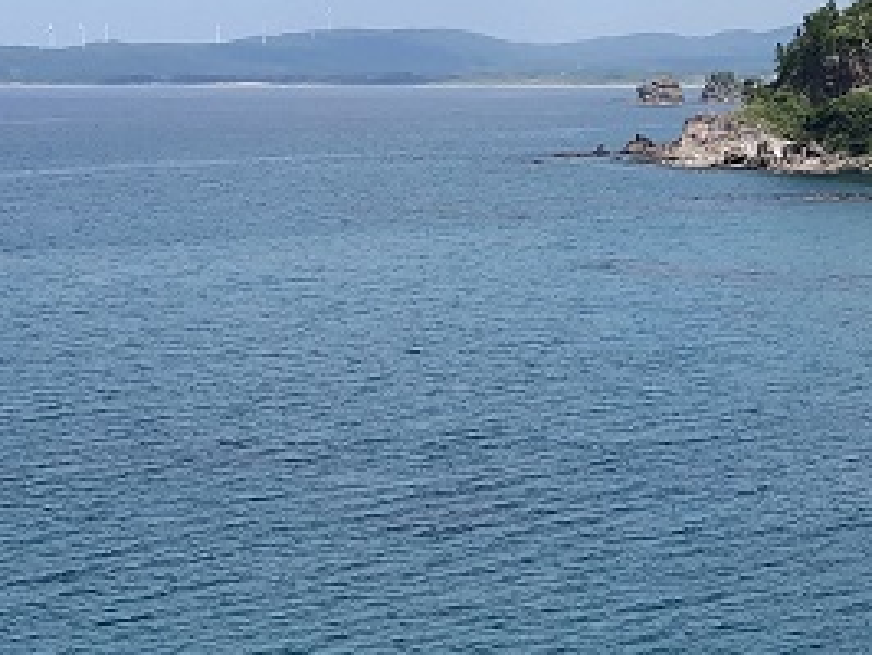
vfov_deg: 13.9
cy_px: 183
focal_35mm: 106
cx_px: 656
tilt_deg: -2.8
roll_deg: +0.1
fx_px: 2673
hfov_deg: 18.4
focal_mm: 3.99
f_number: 1.8
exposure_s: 1/2088
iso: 20
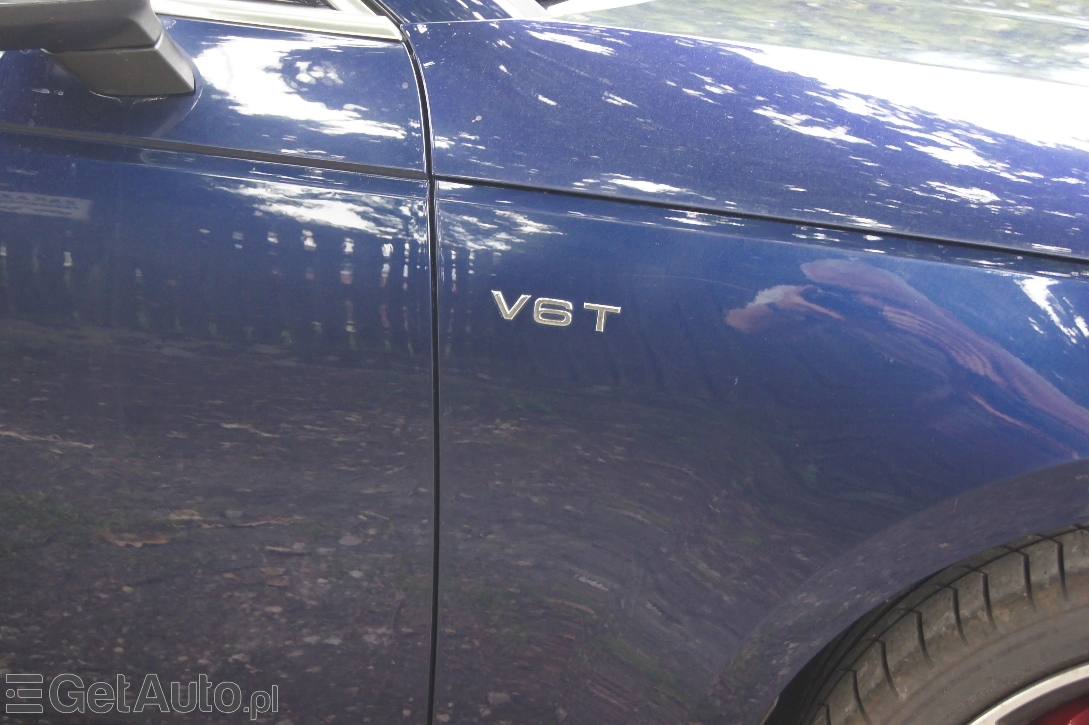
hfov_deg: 33.4
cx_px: 544
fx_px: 1814
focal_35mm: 60
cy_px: 362
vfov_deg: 22.6
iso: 800
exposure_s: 1/80
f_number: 5.6
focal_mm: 40
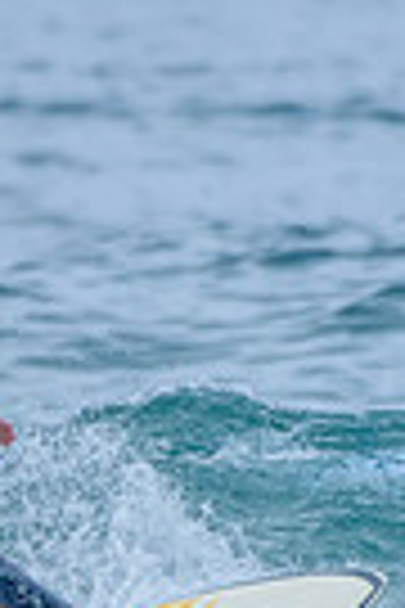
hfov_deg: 0.5
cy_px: 583
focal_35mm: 2698
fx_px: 45525
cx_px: -459
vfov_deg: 0.8
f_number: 5.6
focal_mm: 500
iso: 800
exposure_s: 1/2000
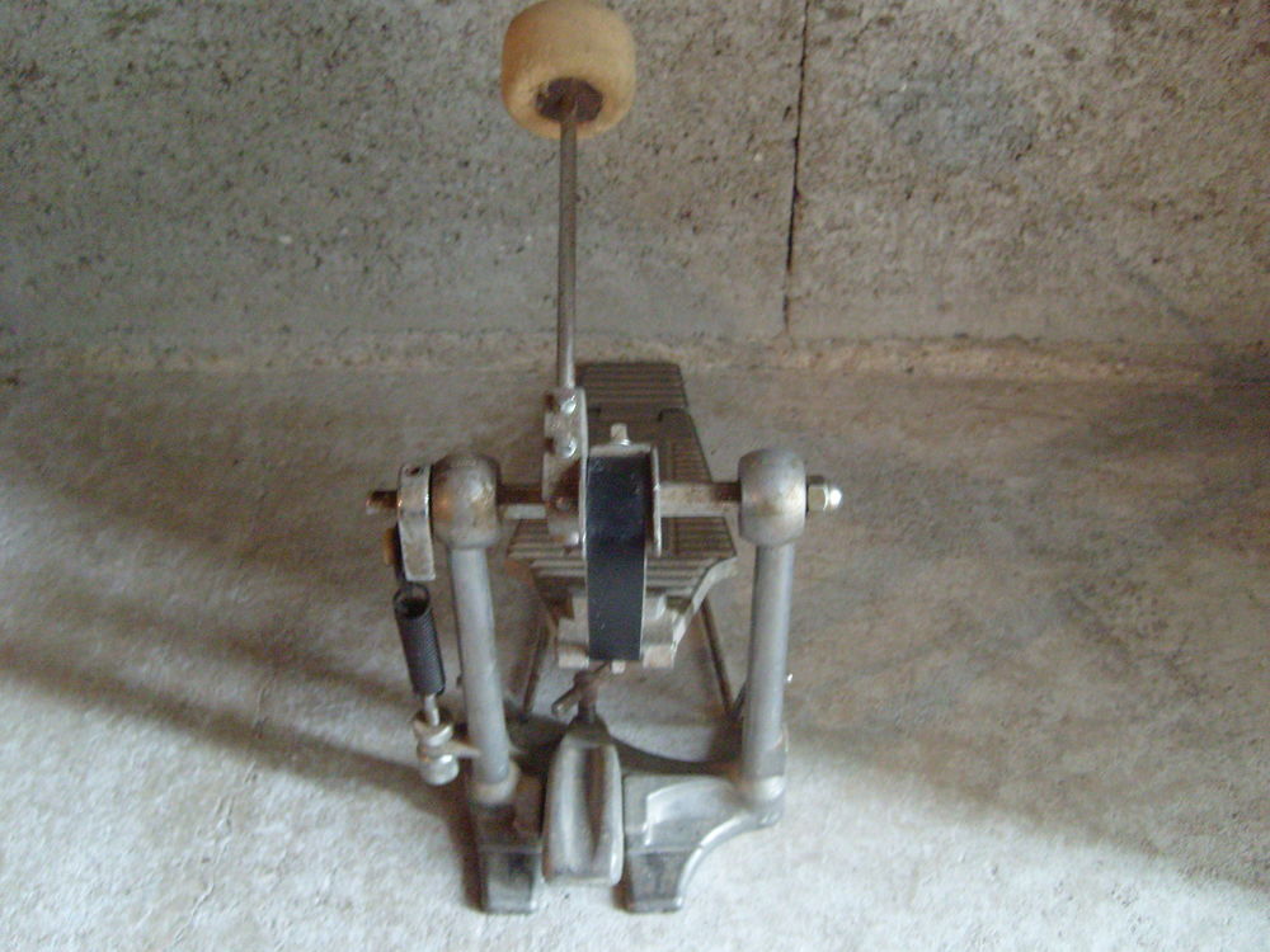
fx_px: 1284
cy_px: 476
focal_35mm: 35
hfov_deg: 52.6
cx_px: 635
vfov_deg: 40.7
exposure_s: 1/8
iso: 400
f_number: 2.8
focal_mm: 5.8
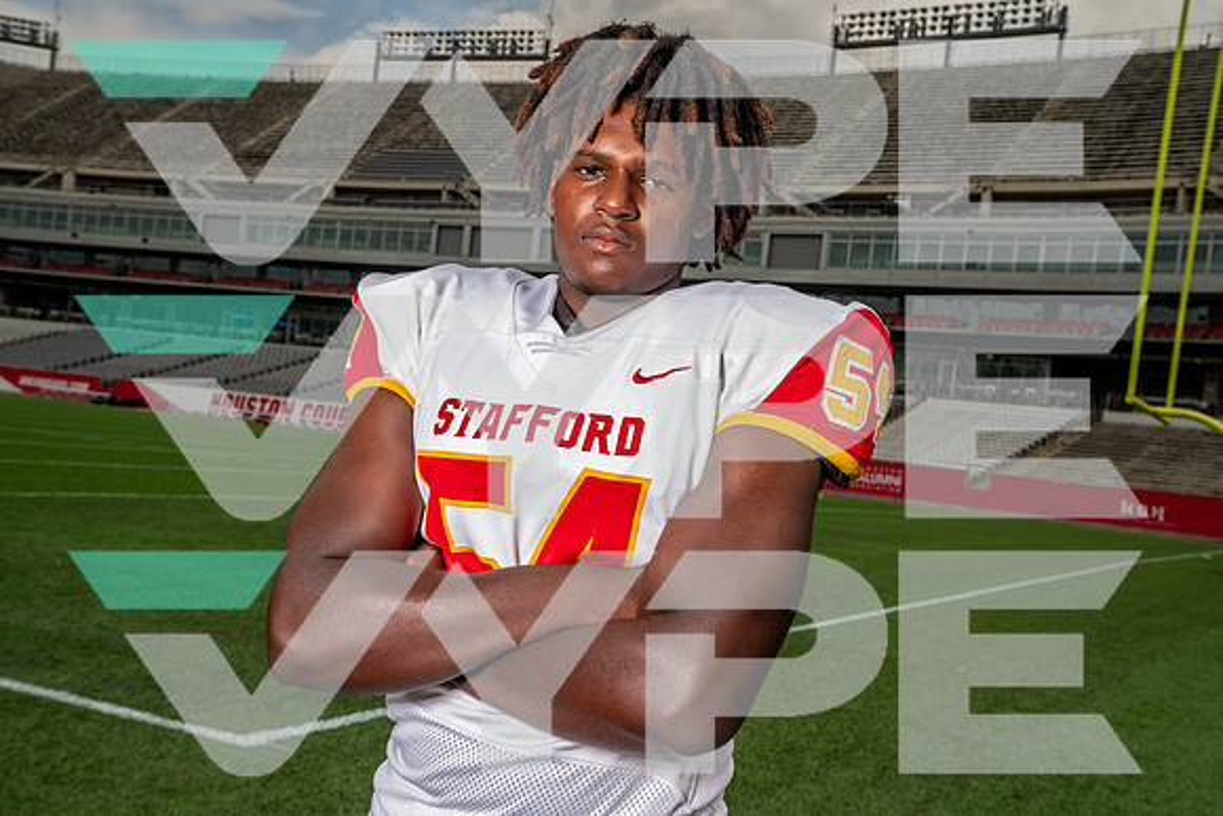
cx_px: 612
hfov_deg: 47.4
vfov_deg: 32.6
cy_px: 408
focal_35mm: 41
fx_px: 1393
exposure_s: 1/250
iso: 100
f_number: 9
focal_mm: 41
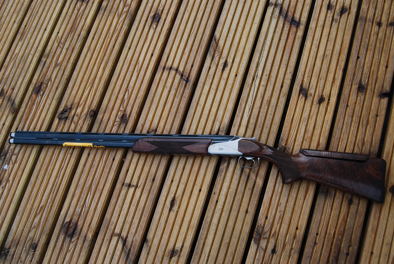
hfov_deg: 57.2
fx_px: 362
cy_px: 132
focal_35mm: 33
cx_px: 197
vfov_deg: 40.1
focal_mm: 22
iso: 180
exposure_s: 1/125
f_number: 5.6
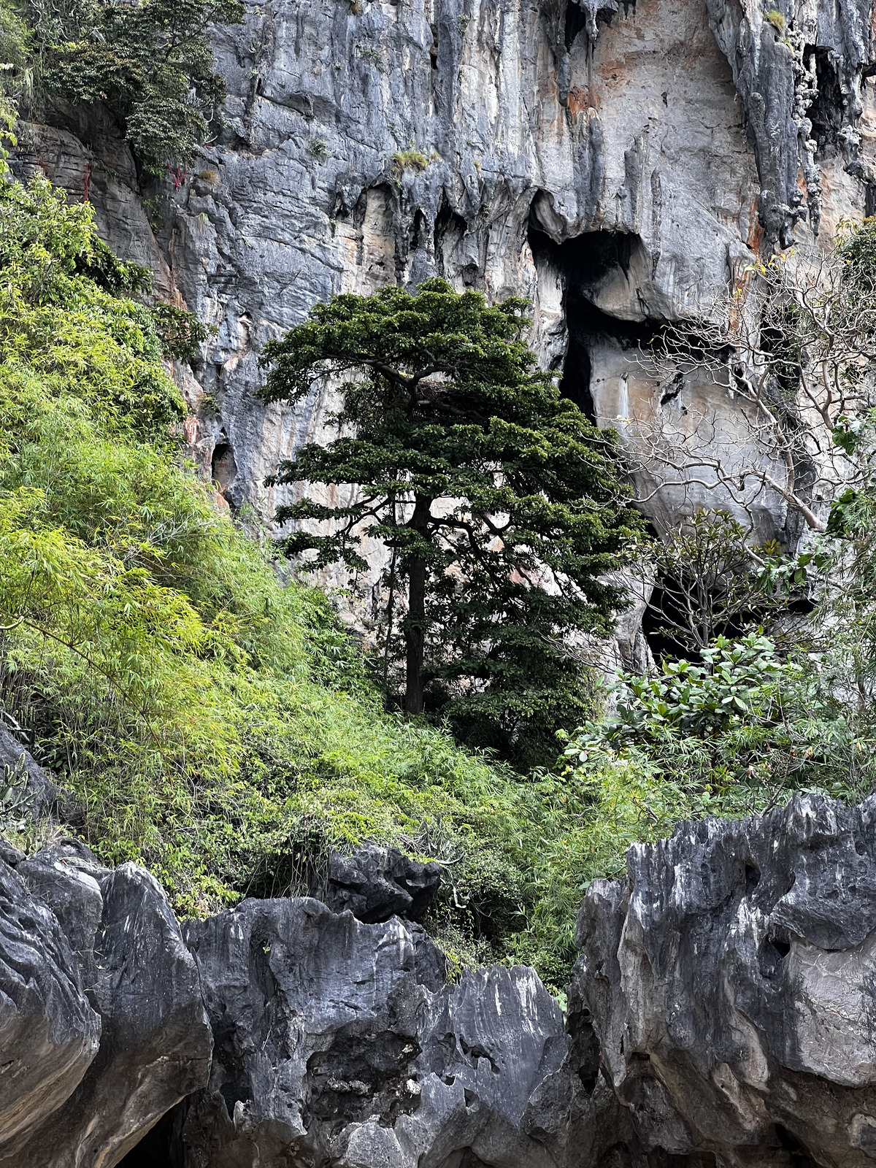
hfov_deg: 19.1
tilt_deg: +14.6
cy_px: 584
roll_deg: +0.5
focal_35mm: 77
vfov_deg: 25.3
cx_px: 438
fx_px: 2598
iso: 80
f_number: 2.8
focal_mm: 9
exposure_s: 1/99
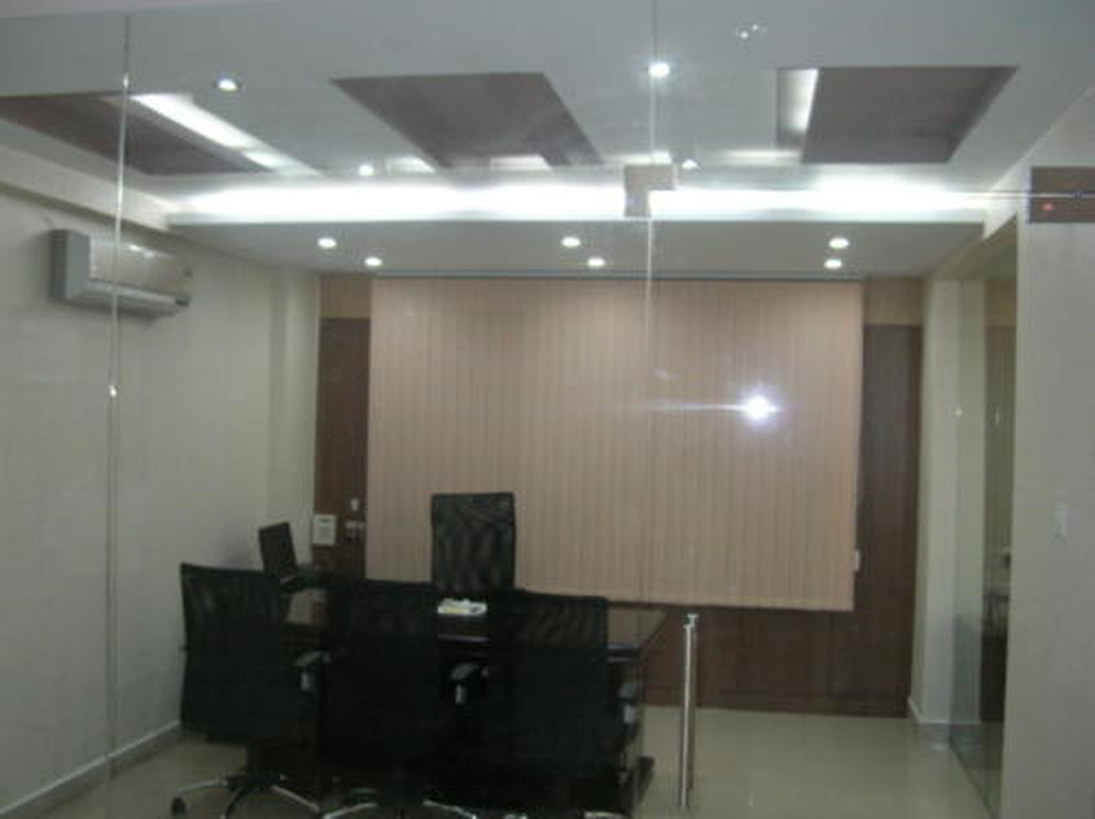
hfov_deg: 50.2
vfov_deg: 38.6
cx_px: 548
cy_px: 410
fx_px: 1169
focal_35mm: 37
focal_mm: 6.2
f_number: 2.7
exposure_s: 1/28.7
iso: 177
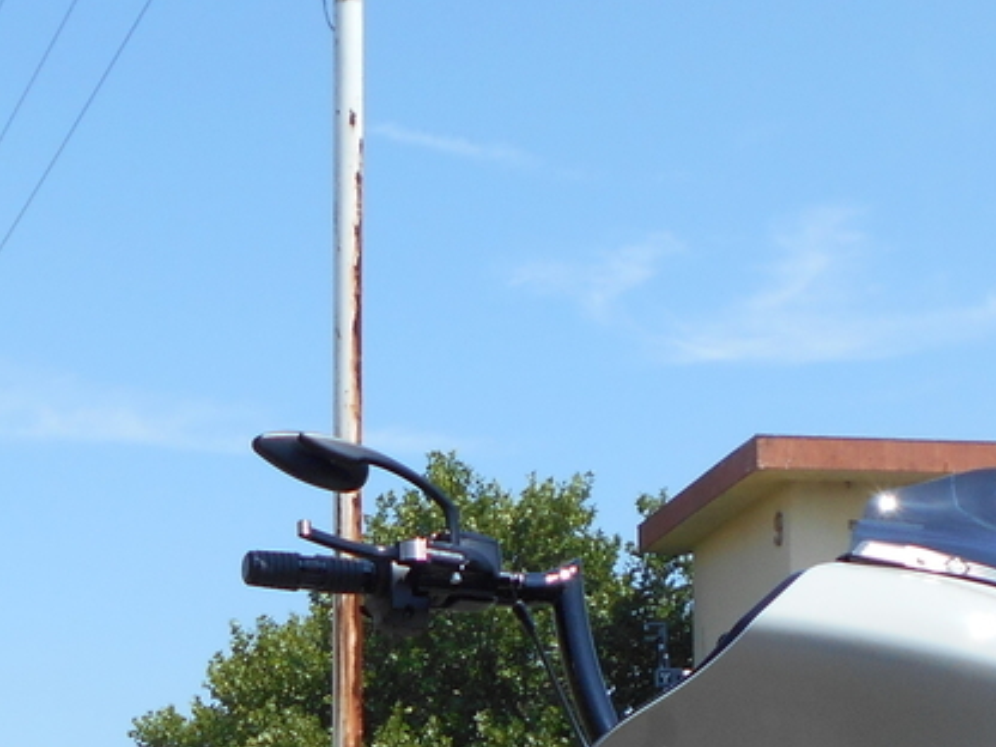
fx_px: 2820
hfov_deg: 20.0
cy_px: 917
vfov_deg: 14.6
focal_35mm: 98
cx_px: 431
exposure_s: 1/800
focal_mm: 5.8
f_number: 3.6
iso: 80
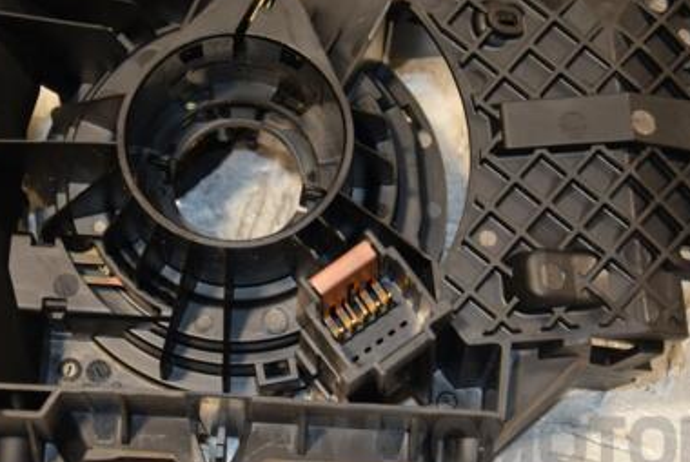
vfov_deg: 11.2
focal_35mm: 123
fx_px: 2359
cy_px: 202
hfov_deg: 16.6
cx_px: 260
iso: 800
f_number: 5
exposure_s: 1/160
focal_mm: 52
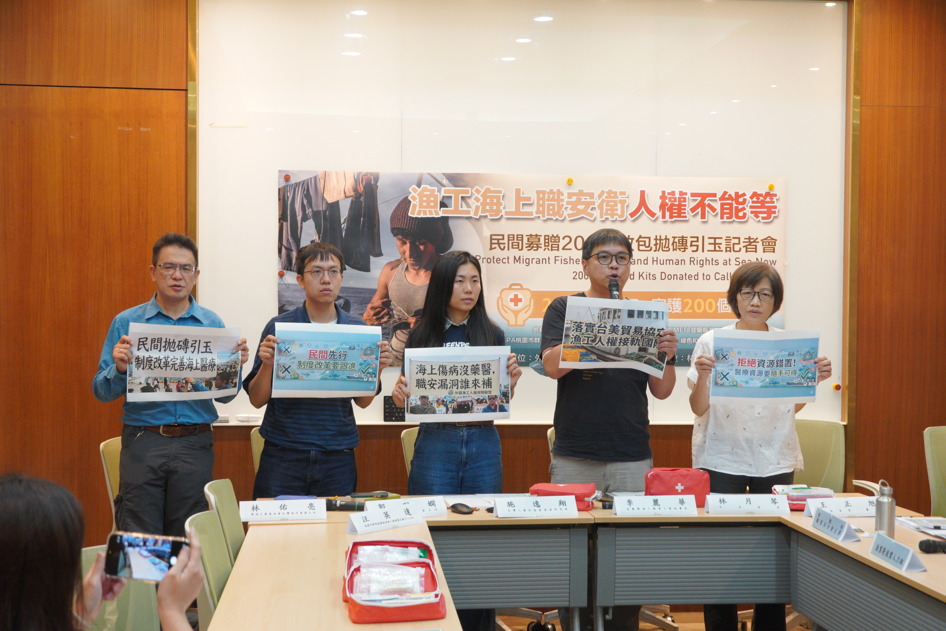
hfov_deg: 38.9
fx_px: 1340
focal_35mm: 51
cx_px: 473
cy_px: 316
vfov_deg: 26.5
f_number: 6.3
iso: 2000
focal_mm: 34
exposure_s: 1/60
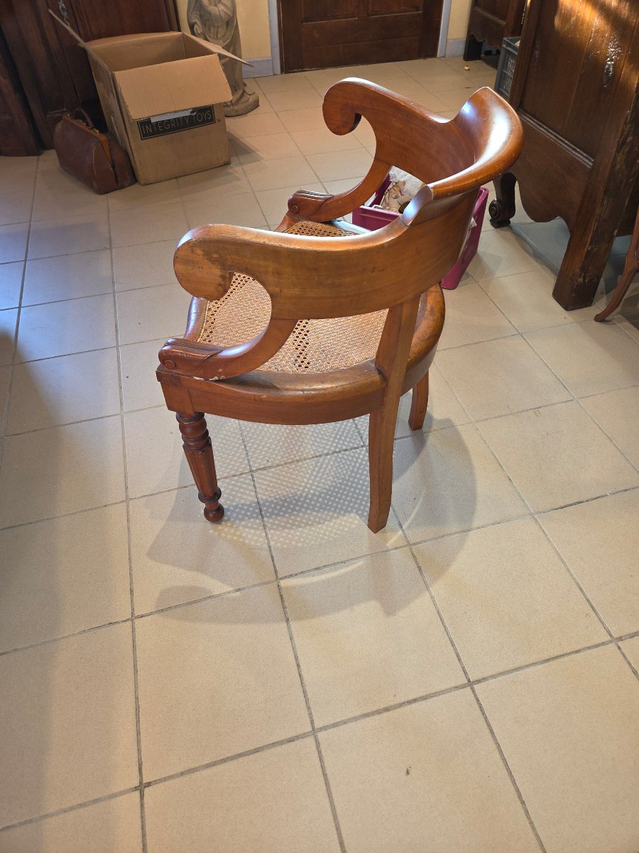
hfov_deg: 58.9
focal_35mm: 23
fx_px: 566
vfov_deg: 73.9
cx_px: 320
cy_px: 426
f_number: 1.8
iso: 125
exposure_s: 1/50
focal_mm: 5.4
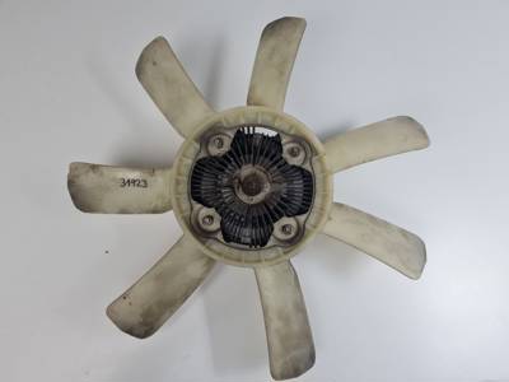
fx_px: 382
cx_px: 254
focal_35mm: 26
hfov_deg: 67.3
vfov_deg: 53.1
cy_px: 191
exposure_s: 1/297
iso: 50
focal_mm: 5.4
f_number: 1.8
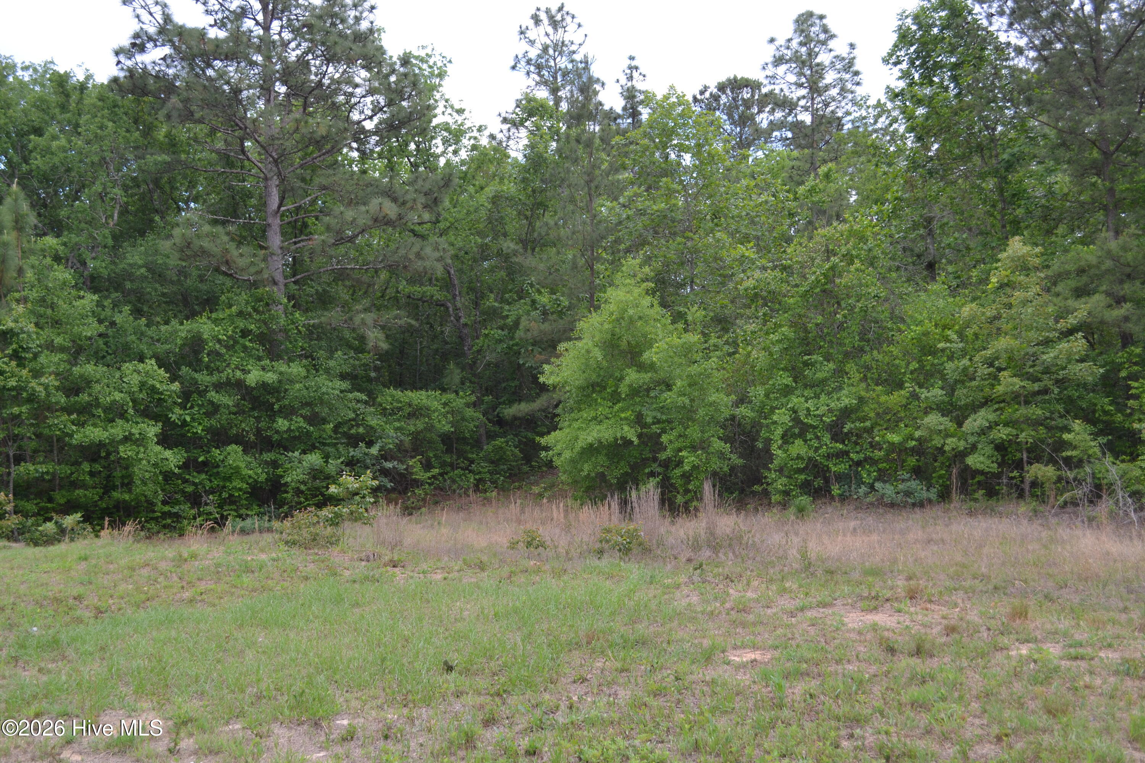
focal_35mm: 36
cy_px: 382
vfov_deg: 36.9
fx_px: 1145
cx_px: 572
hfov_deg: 53.1
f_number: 5.6
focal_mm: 24
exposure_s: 1/125
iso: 125
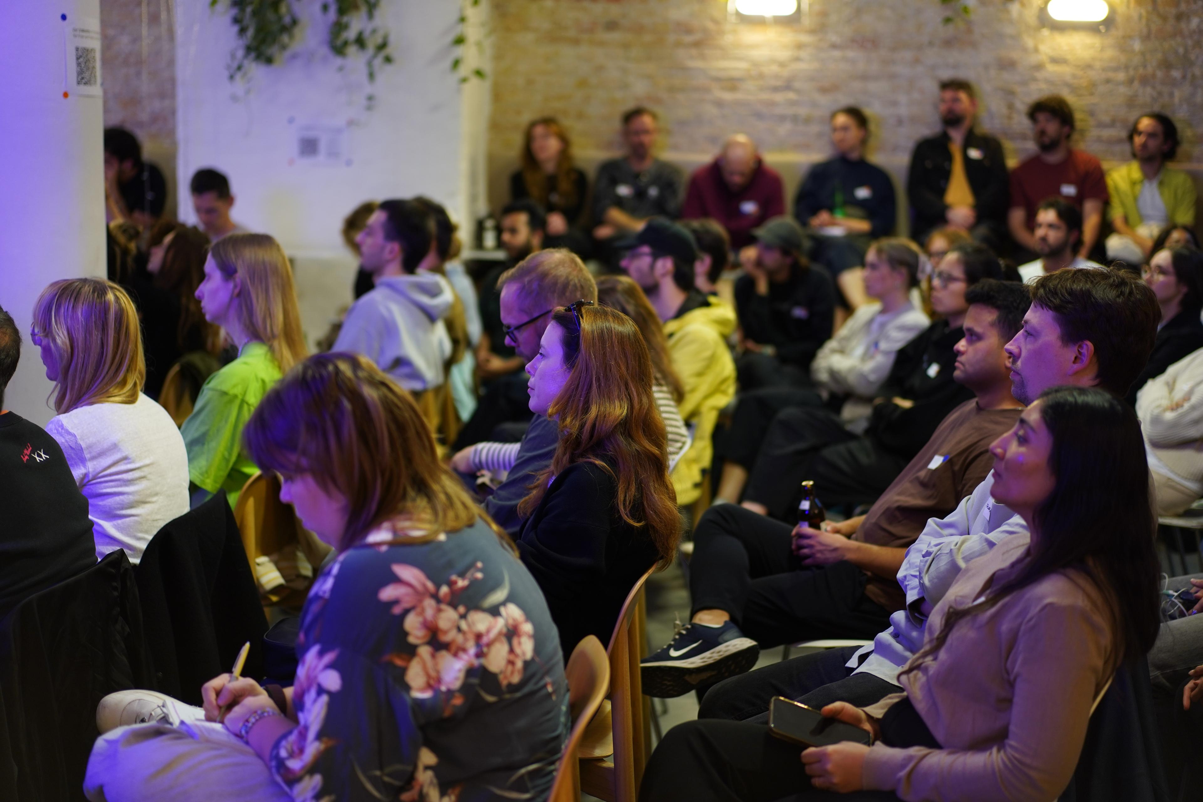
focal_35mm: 55
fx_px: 1838
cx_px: 602
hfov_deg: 36.2
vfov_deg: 24.6
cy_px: 401
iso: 500
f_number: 1.8
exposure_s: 1/60
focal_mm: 55
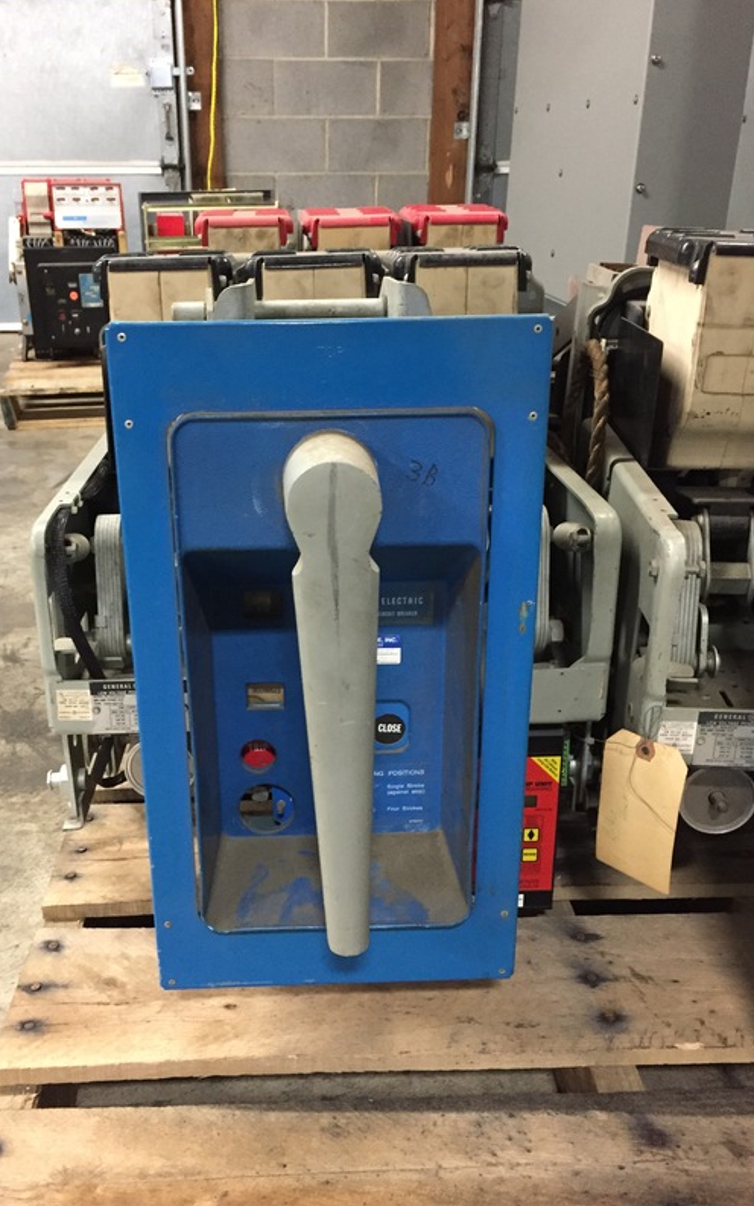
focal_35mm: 31
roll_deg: -0.4
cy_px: 601
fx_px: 1019
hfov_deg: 40.5
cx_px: 312
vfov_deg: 61.2
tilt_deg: -23.7
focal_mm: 4.15
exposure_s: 1/15
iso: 250
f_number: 2.2
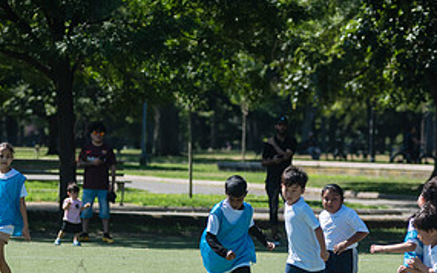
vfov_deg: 4.4
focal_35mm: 298
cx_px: 193
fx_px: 3548
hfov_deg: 7.0
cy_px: 268
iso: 200
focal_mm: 120
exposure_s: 1/1600
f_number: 4
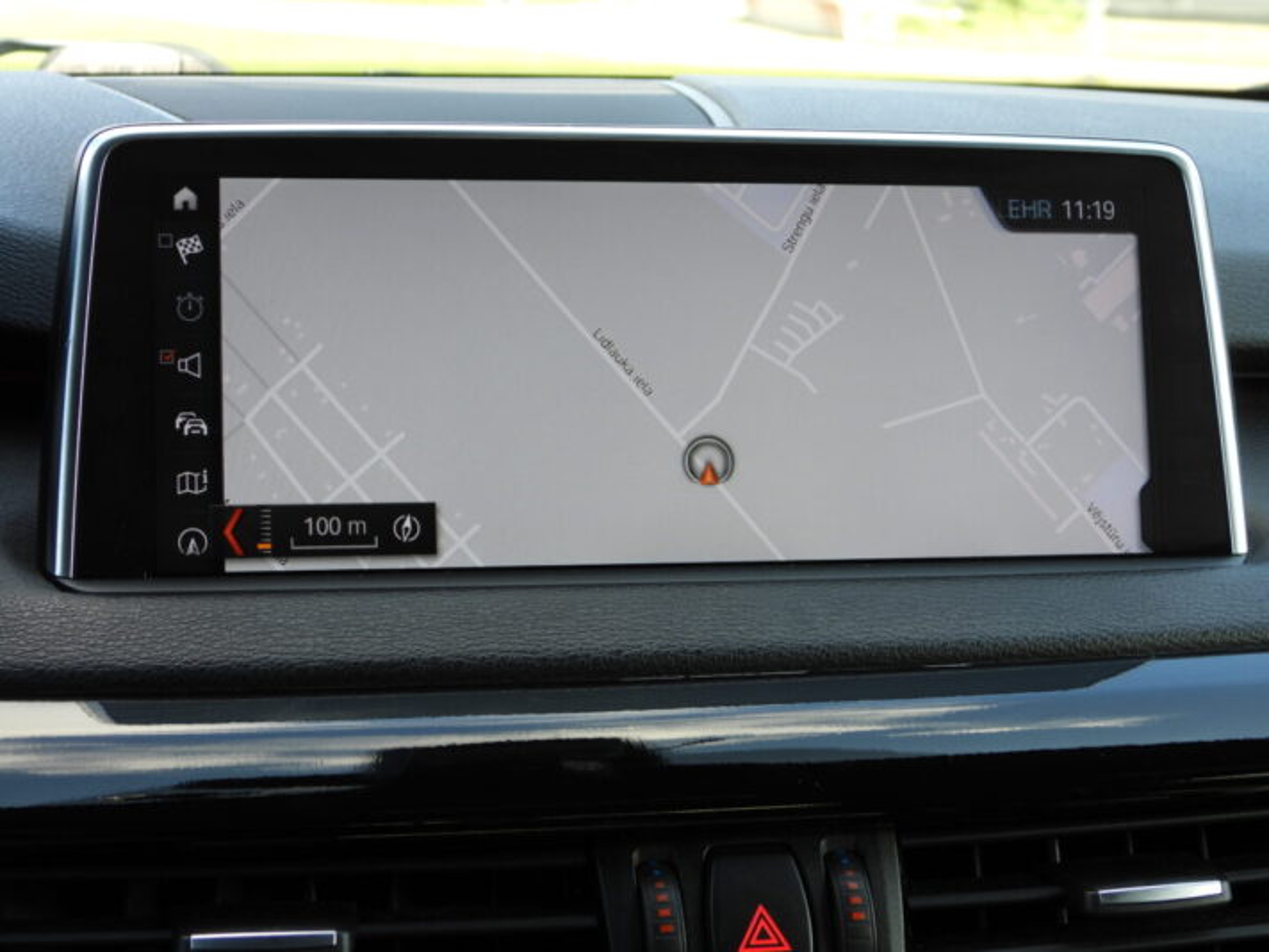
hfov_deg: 29.8
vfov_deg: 22.6
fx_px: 2383
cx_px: 634
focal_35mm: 65
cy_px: 476
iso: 100
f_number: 3.5
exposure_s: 1/100
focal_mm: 11.7
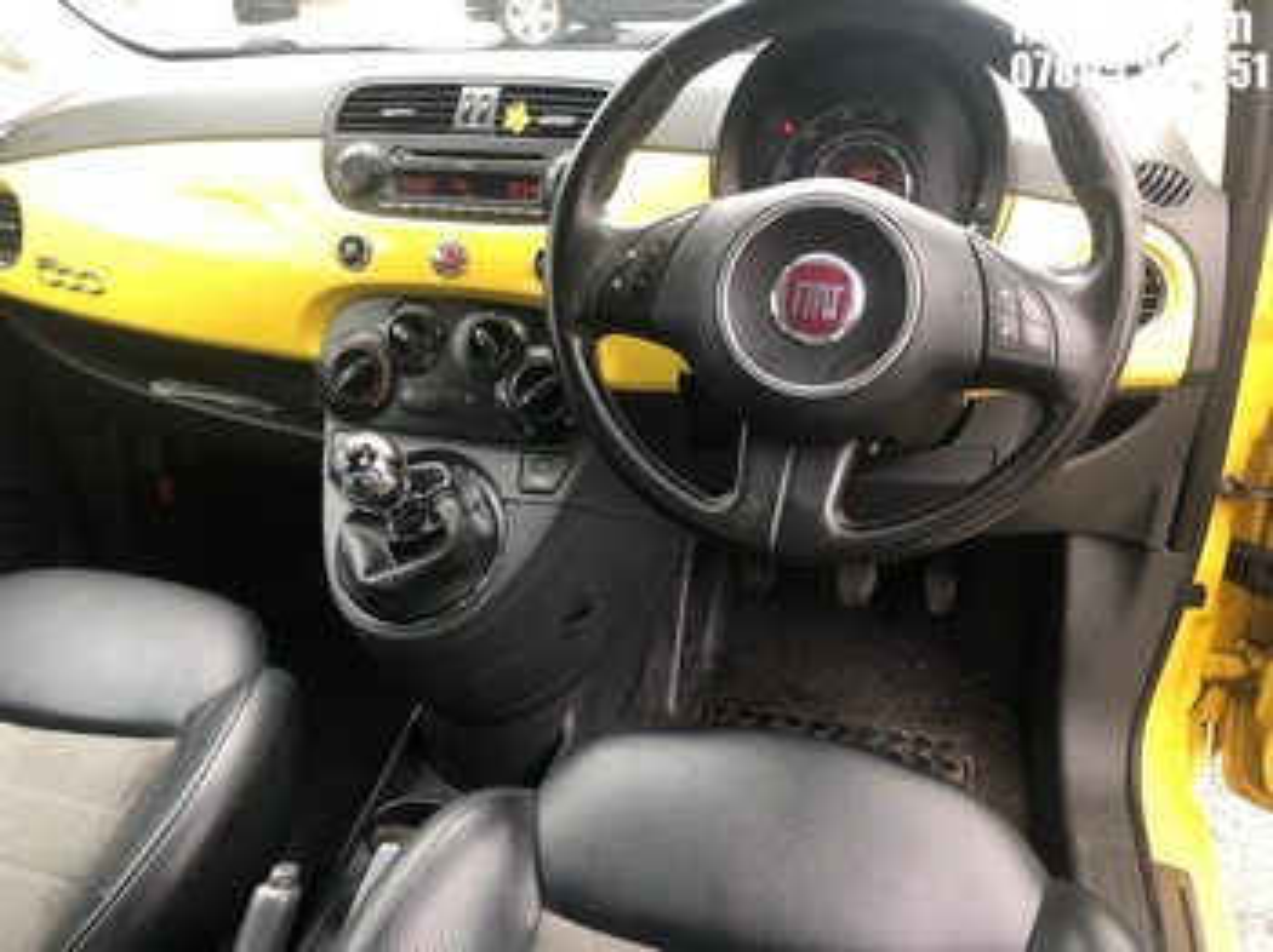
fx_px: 1029
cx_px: 636
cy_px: 476
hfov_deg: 63.5
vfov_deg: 49.7
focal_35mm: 28
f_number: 1.8
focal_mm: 4
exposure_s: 1/40
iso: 25
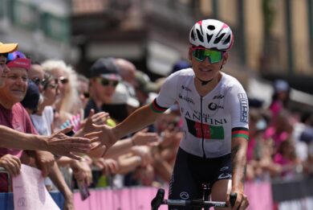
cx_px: 156
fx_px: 1741
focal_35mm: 200
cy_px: 105
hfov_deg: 10.3
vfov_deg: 6.9
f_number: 2.8
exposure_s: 1/6400
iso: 250
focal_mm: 200
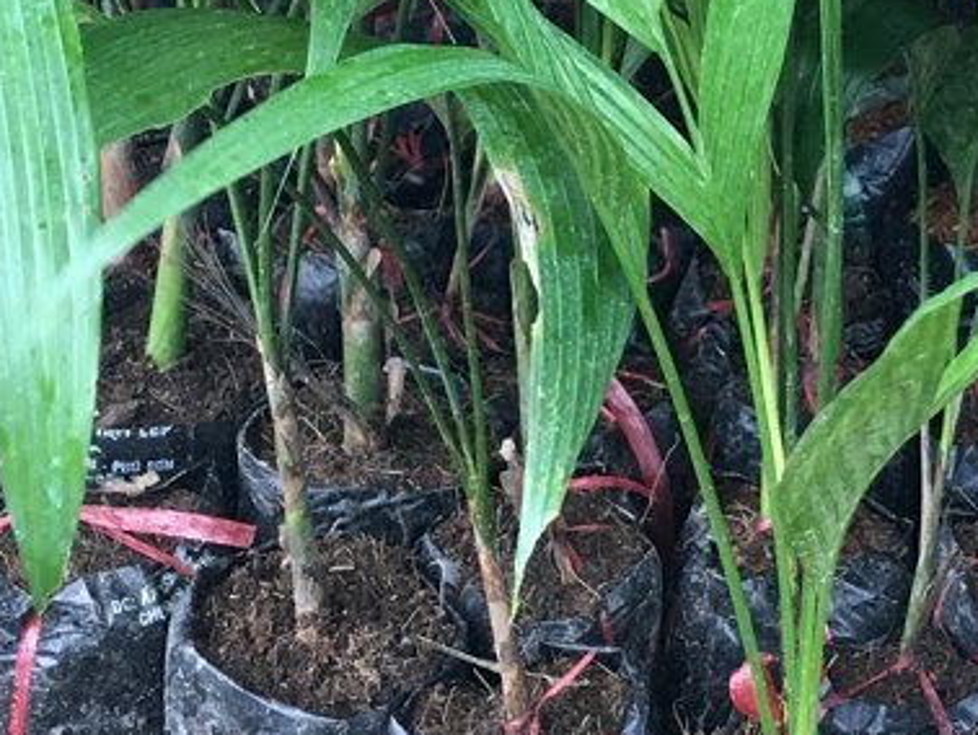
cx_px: 717
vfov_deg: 15.7
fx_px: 2601
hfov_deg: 21.1
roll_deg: -1.0
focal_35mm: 92
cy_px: -28
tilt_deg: -20.3
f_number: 2.2
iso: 32
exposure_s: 1/17
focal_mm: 4.15
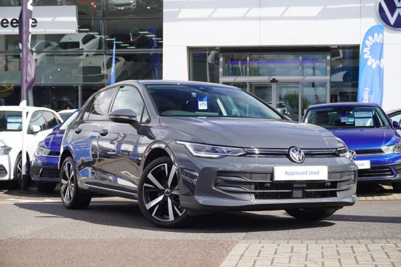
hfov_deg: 31.2
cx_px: 200
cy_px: 134
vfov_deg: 21.1
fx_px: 718
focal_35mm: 64
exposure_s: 1/100
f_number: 7.1
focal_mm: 43
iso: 100
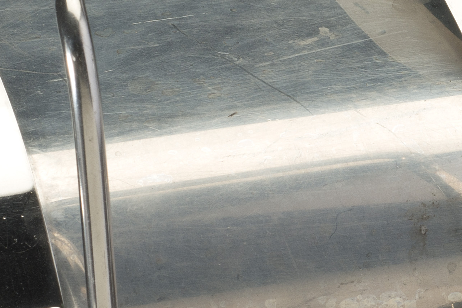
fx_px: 4428
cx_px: 617
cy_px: 225
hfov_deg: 5.9
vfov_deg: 4.0
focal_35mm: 345
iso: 100
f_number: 18
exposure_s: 1/60
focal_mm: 60
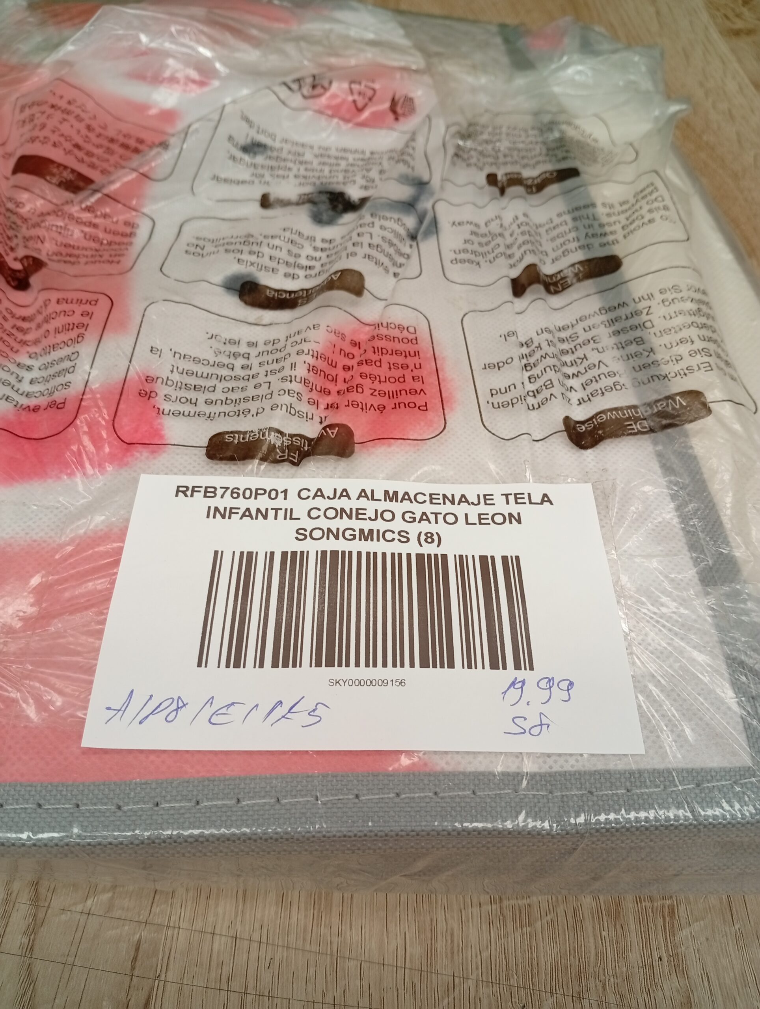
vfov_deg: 65.2
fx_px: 788
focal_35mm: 27
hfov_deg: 51.5
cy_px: 504
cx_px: 380
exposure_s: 1/50
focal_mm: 3.98
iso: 65
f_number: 1.8
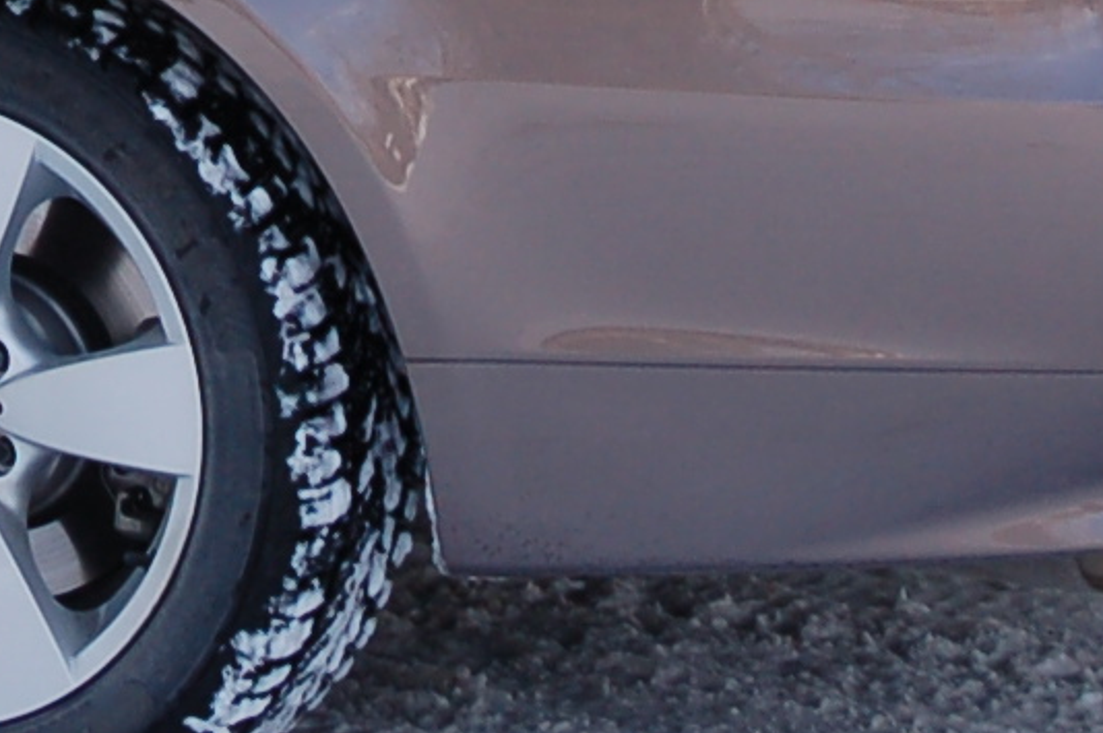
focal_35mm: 262
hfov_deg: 7.7
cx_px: -527
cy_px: -727
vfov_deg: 5.1
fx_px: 8014
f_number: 6.3
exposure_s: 1/160
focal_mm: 31
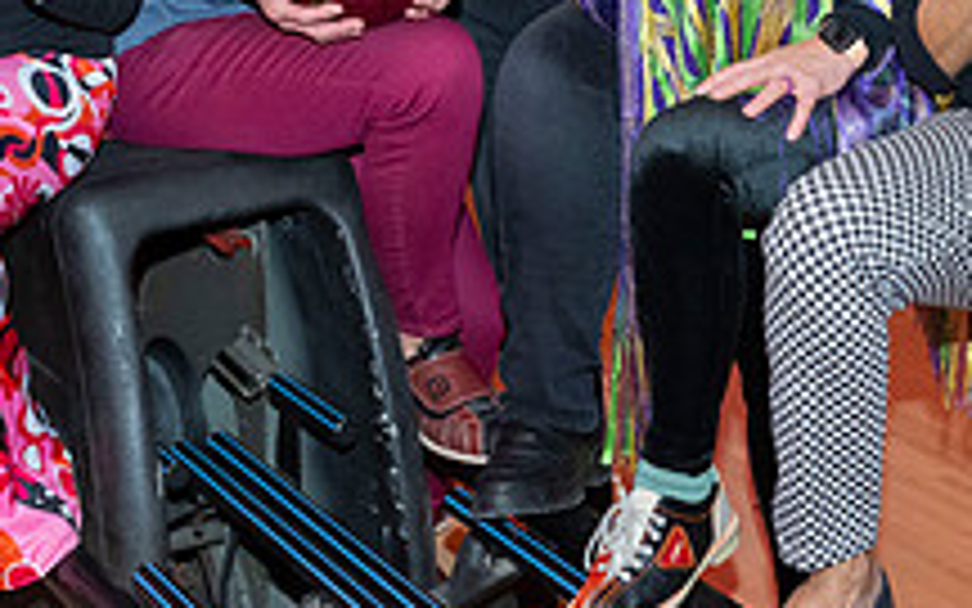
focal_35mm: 86
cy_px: -74
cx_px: 232
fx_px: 2278
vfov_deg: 14.8
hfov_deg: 23.8
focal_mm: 26.5
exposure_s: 1/100
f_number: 5.6
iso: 2000
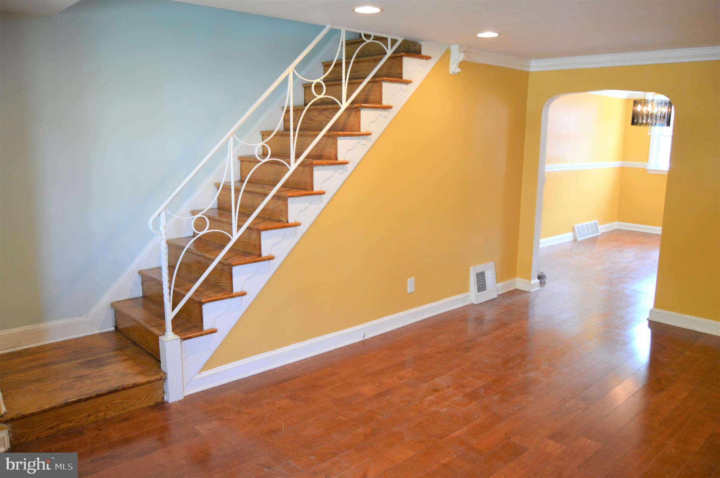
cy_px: 239
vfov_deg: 47.8
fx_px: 539
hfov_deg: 67.4
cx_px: 360
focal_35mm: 27
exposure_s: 1/80
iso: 400
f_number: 4.5
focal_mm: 18
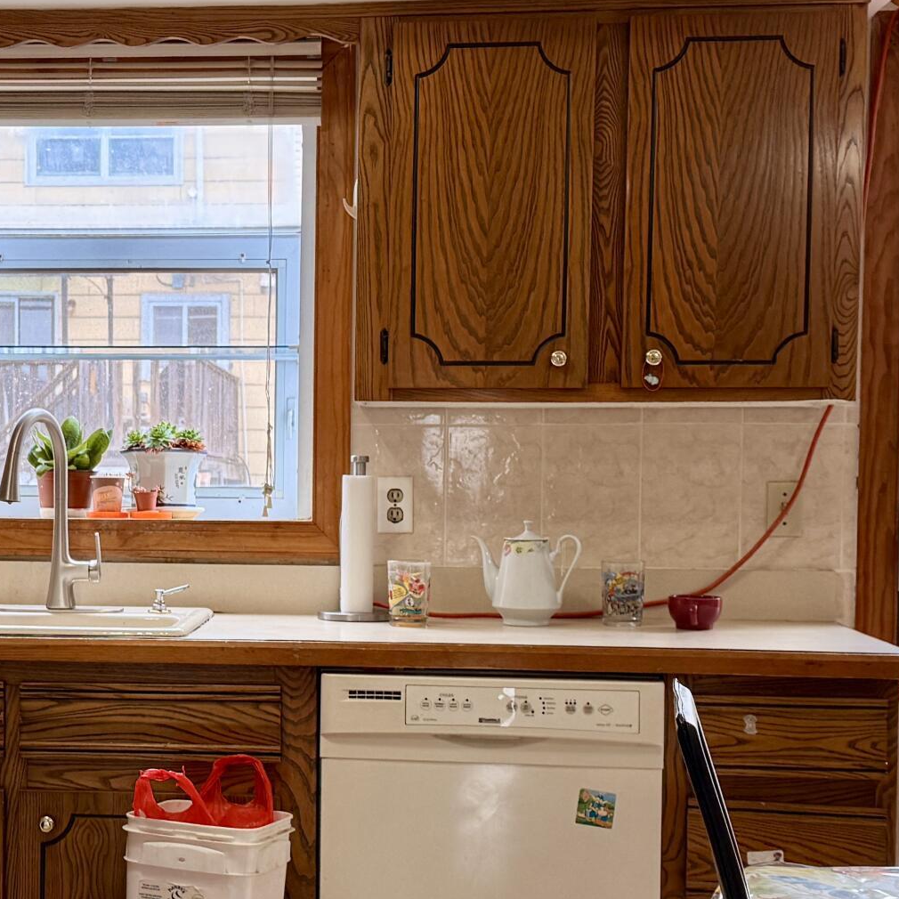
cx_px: 218
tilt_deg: -1.8
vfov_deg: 27.2
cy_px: 548
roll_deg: -0.5
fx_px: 1851
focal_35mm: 63
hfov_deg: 26.9
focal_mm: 6.76
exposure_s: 1/237
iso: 160
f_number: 1.78
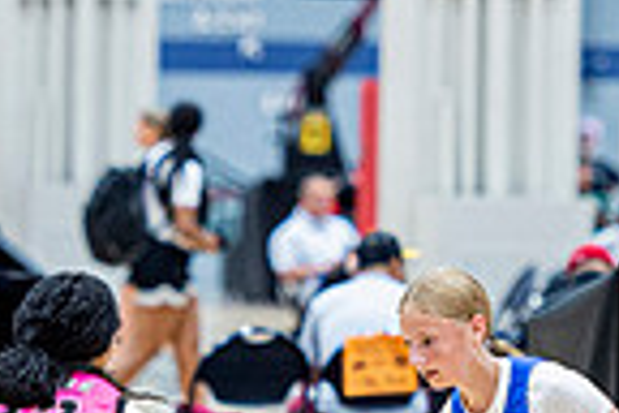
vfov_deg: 2.3
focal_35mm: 610
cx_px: 242
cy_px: 122
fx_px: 10488
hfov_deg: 3.4
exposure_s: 1/400
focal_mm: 140
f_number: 2.8
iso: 2000
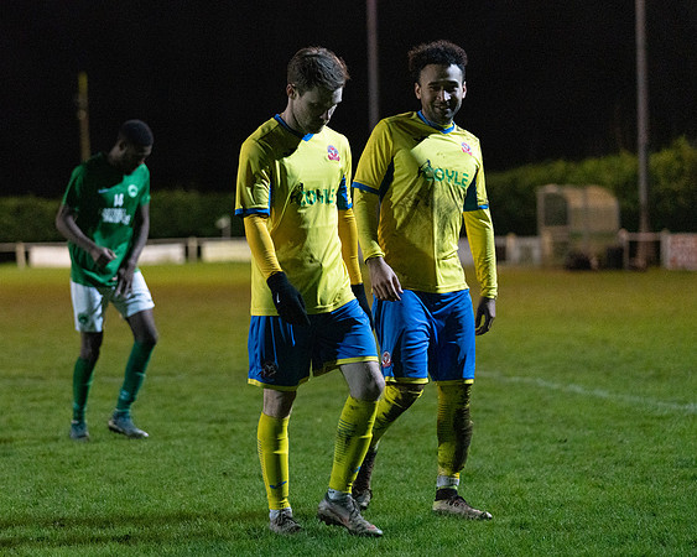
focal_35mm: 140
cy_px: 285
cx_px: 231
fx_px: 2886
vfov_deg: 11.0
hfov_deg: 13.7
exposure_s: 1/500
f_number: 2.8
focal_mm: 109
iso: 5000
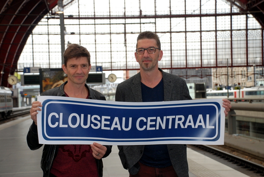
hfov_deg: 27.0
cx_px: 132
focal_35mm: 75
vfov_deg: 18.2
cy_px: 88
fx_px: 551
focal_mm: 50
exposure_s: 1/125
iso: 320
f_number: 5
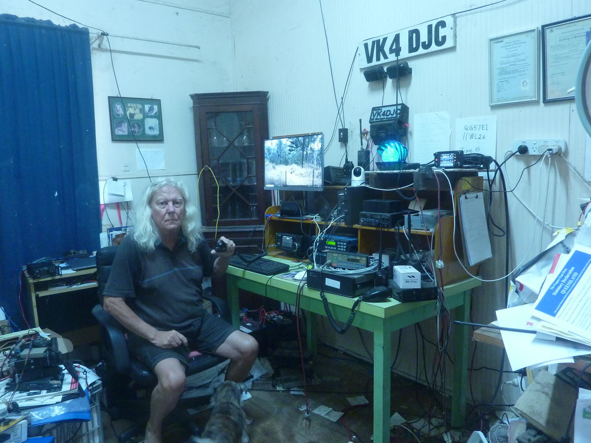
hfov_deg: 69.4
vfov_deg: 54.9
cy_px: 222
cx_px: 296
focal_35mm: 25
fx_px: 427
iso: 400
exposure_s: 1/13
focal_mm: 4.1
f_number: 3.3
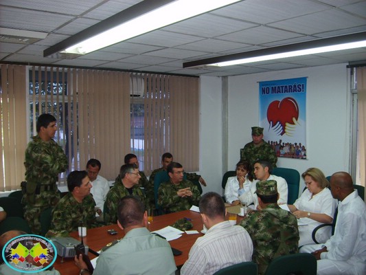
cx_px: 183
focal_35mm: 35
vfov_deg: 40.7
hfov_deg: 52.6
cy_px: 138
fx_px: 370
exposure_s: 1/45
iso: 100
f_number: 2.8
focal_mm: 5.8
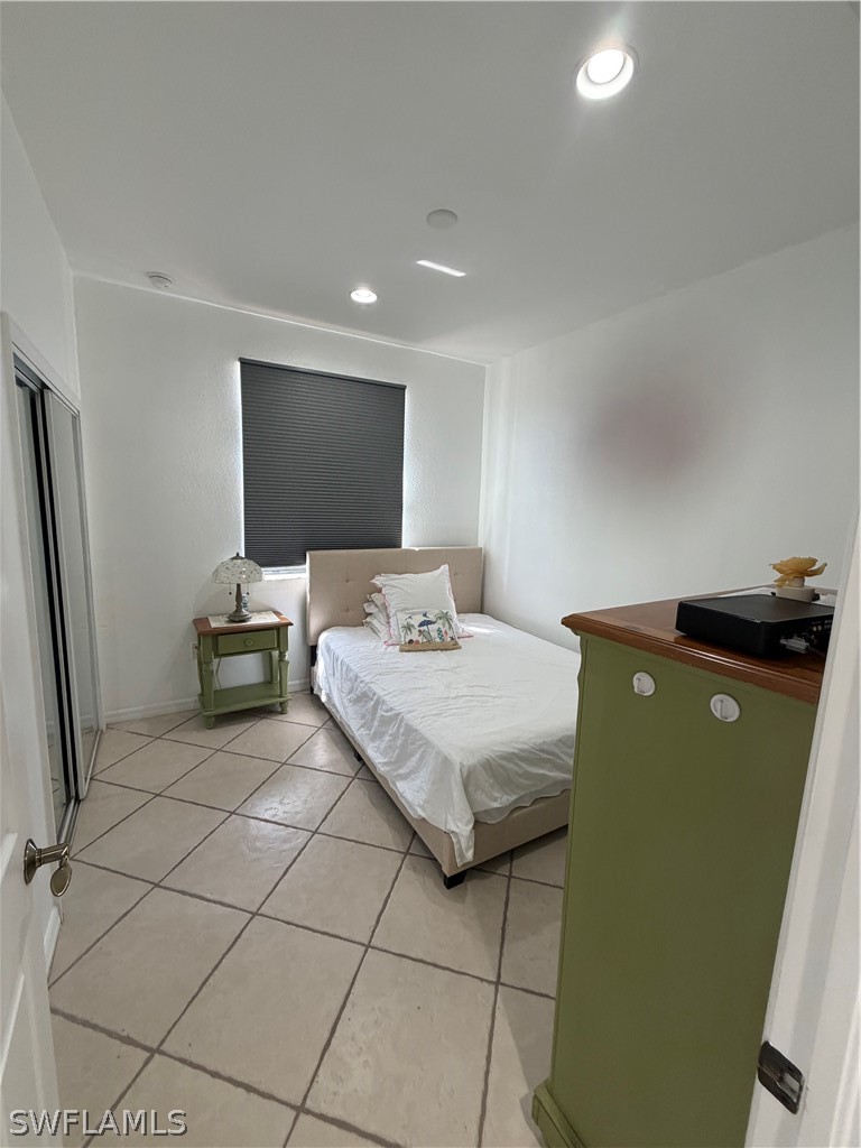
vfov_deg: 102.1
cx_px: 430
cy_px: 574
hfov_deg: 85.7
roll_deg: +0.2
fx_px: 464
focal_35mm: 14
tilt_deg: -8.4
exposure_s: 1/120
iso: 250
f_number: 2.2
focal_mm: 2.22
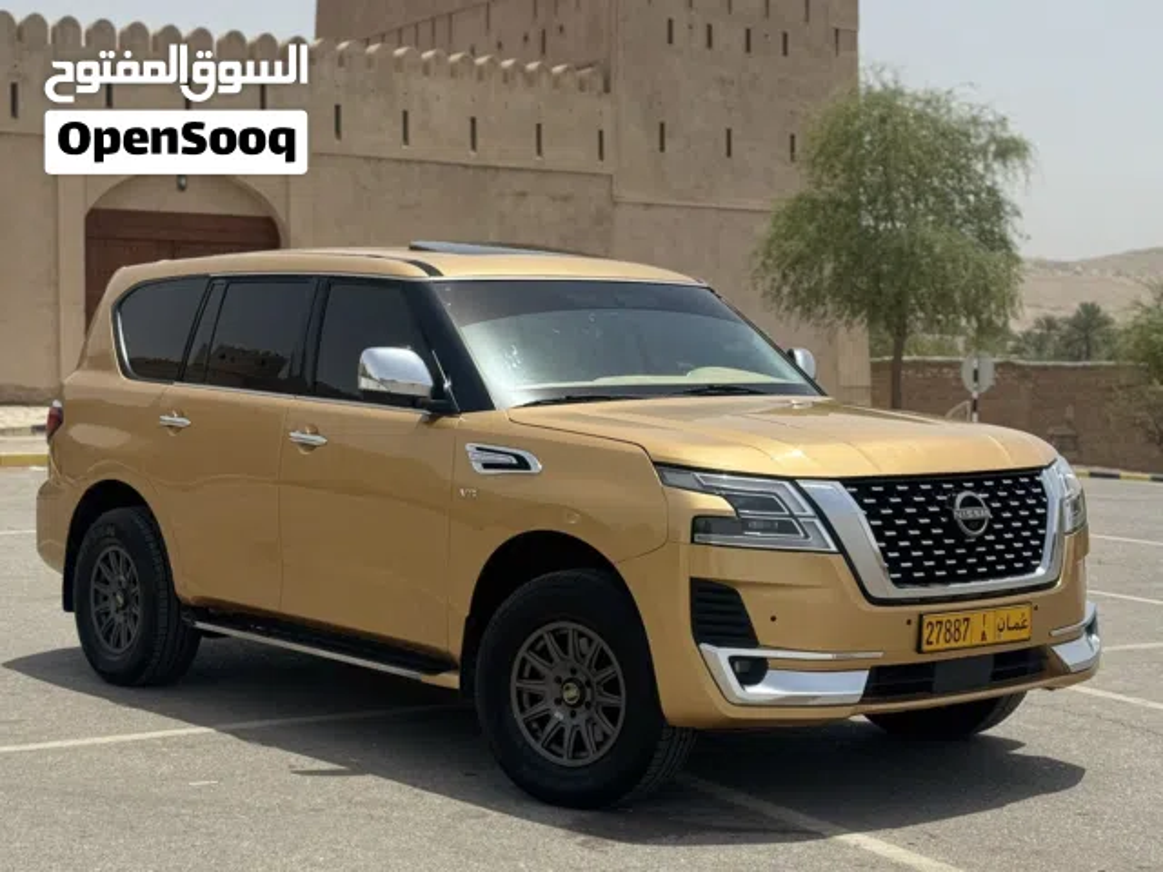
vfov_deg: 30.3
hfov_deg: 39.7
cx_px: 582
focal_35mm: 48
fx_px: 1613
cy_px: 436
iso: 64
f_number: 1.78
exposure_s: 1/4310
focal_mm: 6.76
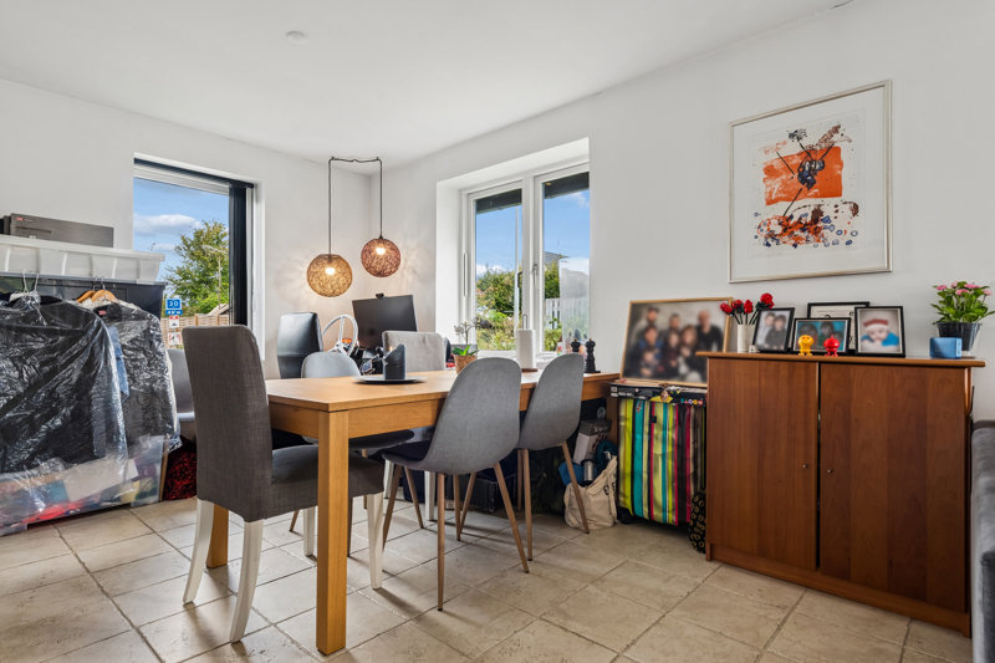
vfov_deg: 64.5
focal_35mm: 19
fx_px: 525
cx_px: 498
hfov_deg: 86.9
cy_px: 332
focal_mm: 19
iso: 200
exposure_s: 1/5
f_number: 10
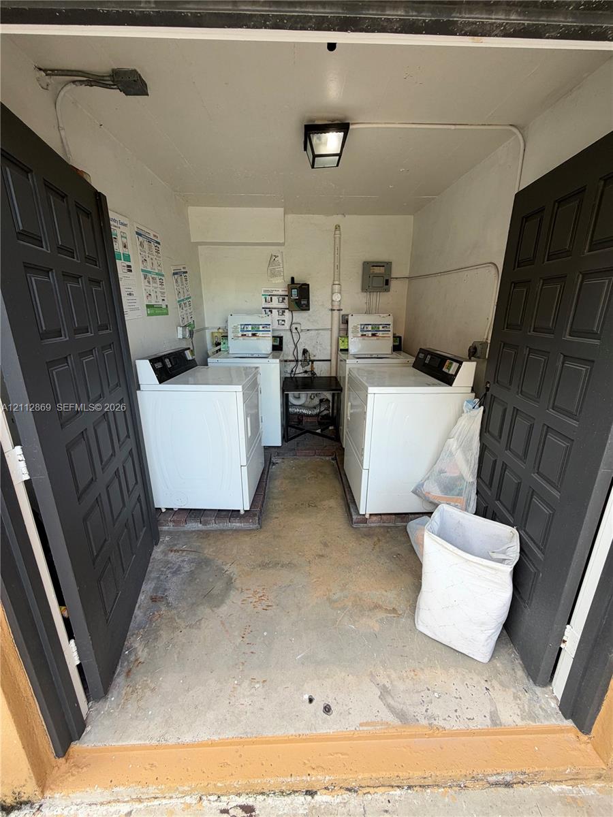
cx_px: 306
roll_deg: -0.3
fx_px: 331
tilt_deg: -15.4
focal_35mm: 14
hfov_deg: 85.7
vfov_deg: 102.1
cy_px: 408
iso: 40
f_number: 2.2
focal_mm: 2.22
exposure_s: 1/155
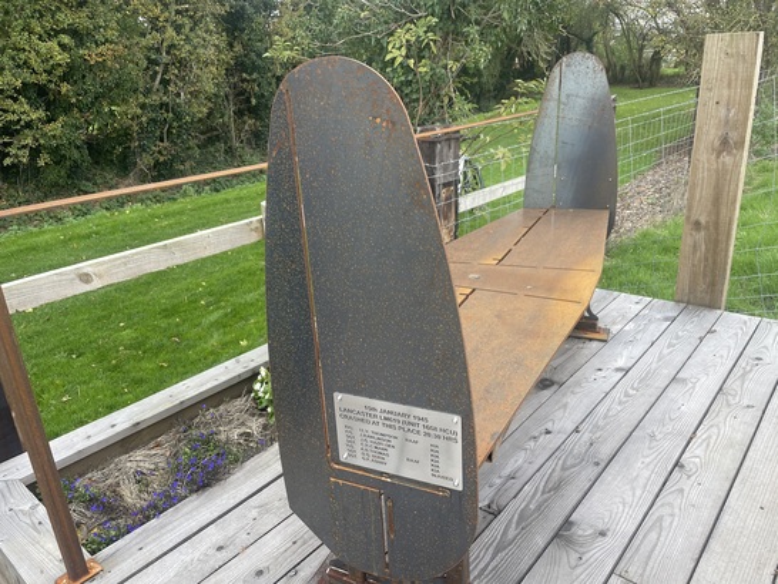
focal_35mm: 26
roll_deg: +4.7
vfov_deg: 53.1
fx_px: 585
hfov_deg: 67.3
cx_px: 389
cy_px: 292
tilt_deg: -21.2
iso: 32
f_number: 1.6
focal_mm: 4.2
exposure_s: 1/202
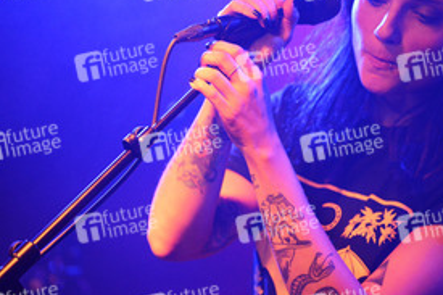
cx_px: 299
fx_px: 2521
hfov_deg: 10.0
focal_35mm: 205
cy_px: 103
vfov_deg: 6.7
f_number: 2.8
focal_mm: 125
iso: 6400
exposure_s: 1/250
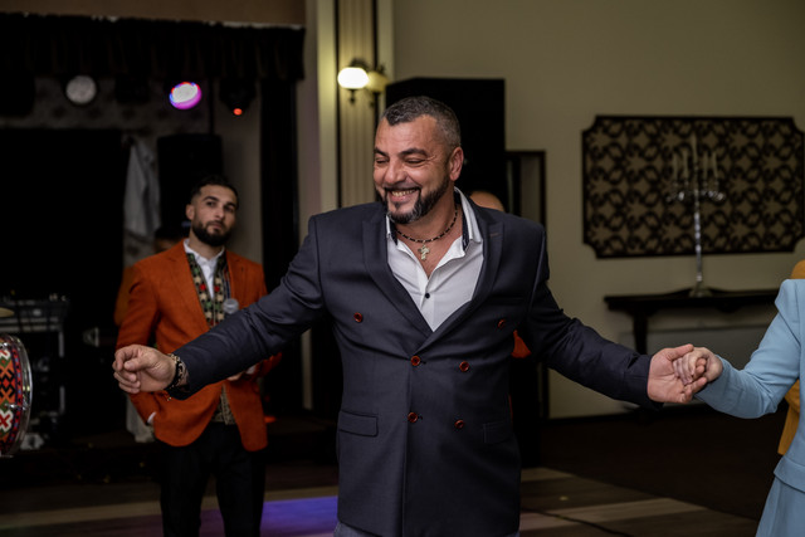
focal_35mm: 71
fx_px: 1588
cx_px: 402
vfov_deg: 19.2
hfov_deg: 28.4
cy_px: 268
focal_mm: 47
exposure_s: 1/160
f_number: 2.8
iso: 1250
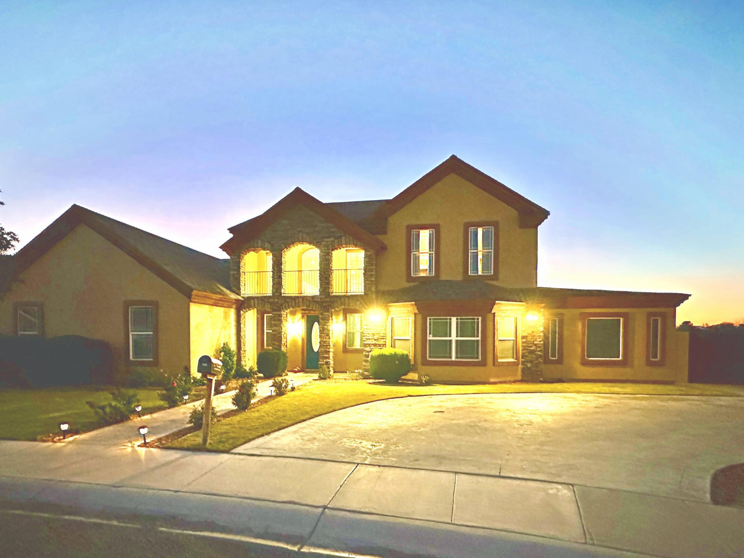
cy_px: 345
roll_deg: +0.1
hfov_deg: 87.7
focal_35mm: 18
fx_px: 387
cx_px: 365
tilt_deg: +0.8
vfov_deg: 70.6
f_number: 2.2
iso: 1600
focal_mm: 2.22
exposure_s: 1/40
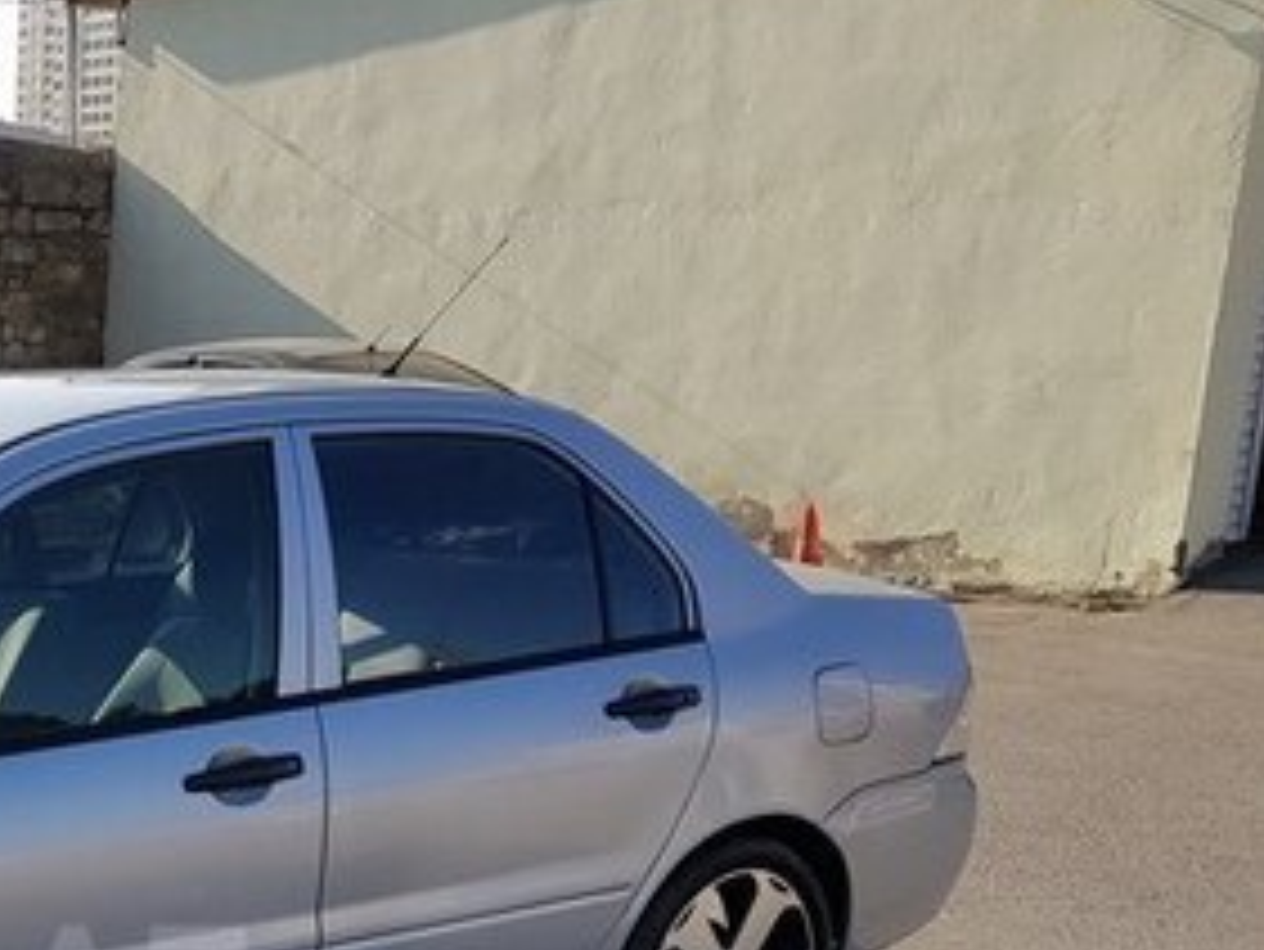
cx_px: -211
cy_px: 993
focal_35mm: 61
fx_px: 2228
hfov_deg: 28.1
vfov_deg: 22.9
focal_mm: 4.2
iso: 40
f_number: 1.7
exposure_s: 1/1720
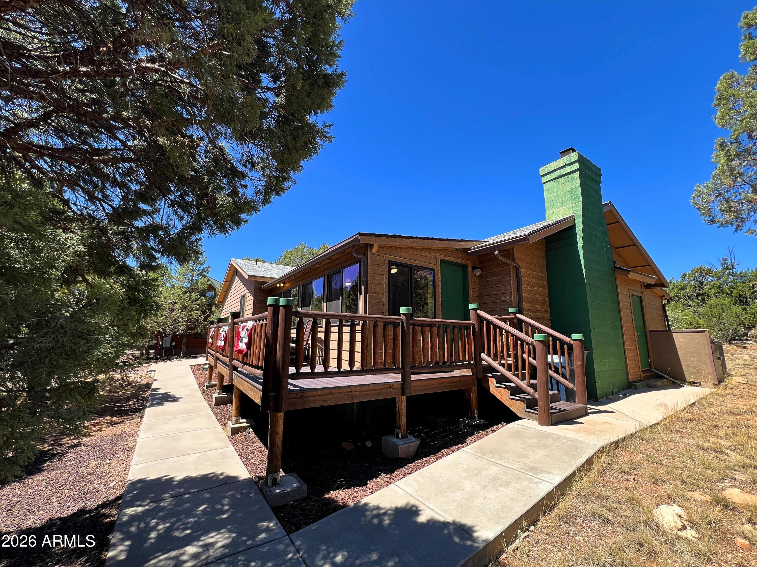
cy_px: 284
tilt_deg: +9.2
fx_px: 284
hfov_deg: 106.2
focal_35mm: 13
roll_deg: -0.4
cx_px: 378
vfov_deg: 89.9
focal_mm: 1.57
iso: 32
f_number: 1.8
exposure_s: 1/488
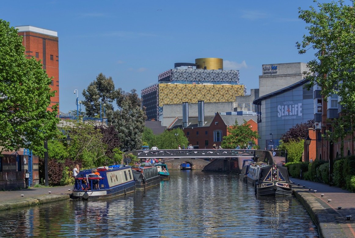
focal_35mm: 94
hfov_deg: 21.7
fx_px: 928
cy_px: 119
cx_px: 178
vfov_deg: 14.6
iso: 100
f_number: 5
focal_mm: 35
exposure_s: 1/400
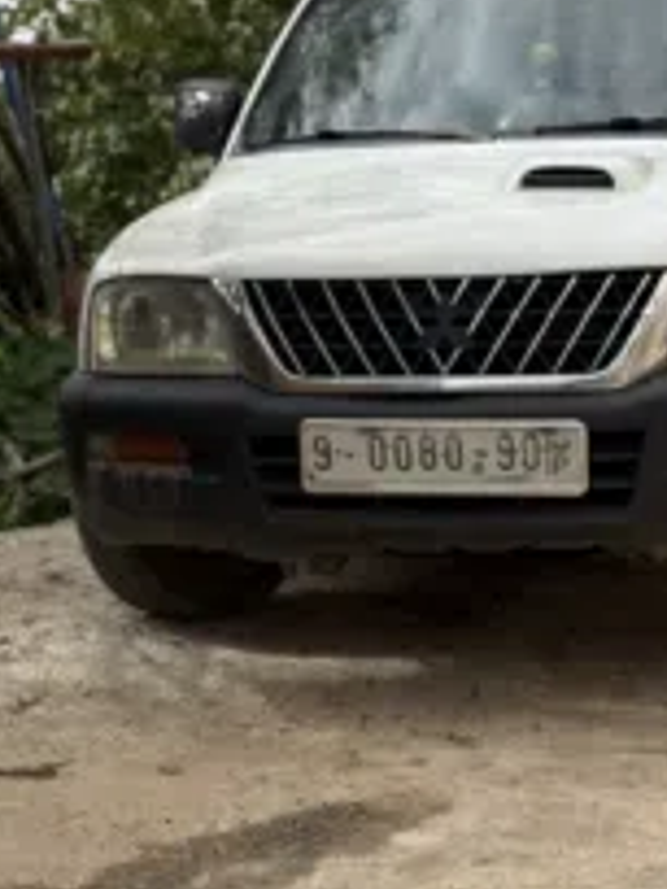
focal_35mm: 94
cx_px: 514
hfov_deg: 15.6
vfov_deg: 20.8
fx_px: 2415
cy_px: 593
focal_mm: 6.76
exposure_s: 1/3704
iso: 80
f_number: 1.78
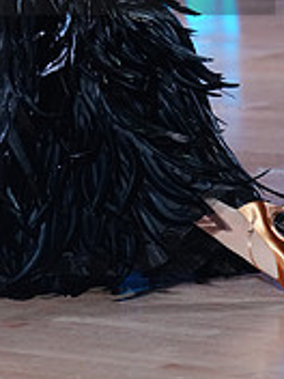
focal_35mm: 343
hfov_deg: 4.3
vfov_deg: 5.8
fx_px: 3752
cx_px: -20
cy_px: -56
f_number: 2.8
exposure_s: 1/400
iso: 2000
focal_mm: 108
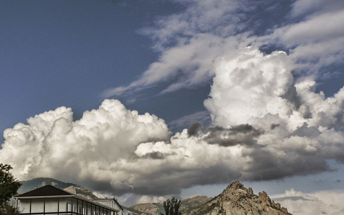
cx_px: 152
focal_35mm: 60
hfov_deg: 34.0
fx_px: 563
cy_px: 108
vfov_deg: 21.6
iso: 100
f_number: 8
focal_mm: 9.5
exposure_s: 1/500
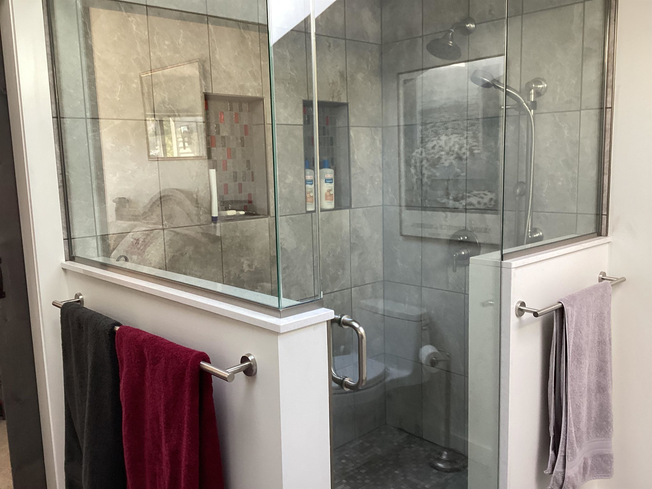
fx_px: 584
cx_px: 326
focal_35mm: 31
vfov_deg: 45.4
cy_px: 244
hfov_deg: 58.4
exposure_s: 1/50
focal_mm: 3.3
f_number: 2.4
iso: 100
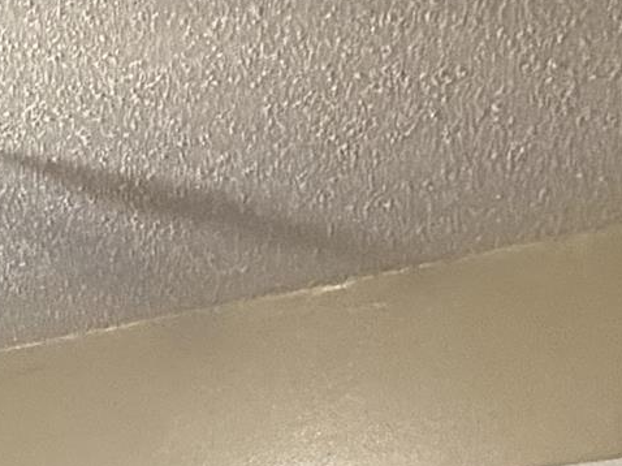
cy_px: 1191
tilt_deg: -15.6
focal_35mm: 90
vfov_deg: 12.2
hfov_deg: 19.1
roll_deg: +4.2
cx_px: -308
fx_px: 1616
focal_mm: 2.22
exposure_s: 1/60
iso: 640
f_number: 2.2
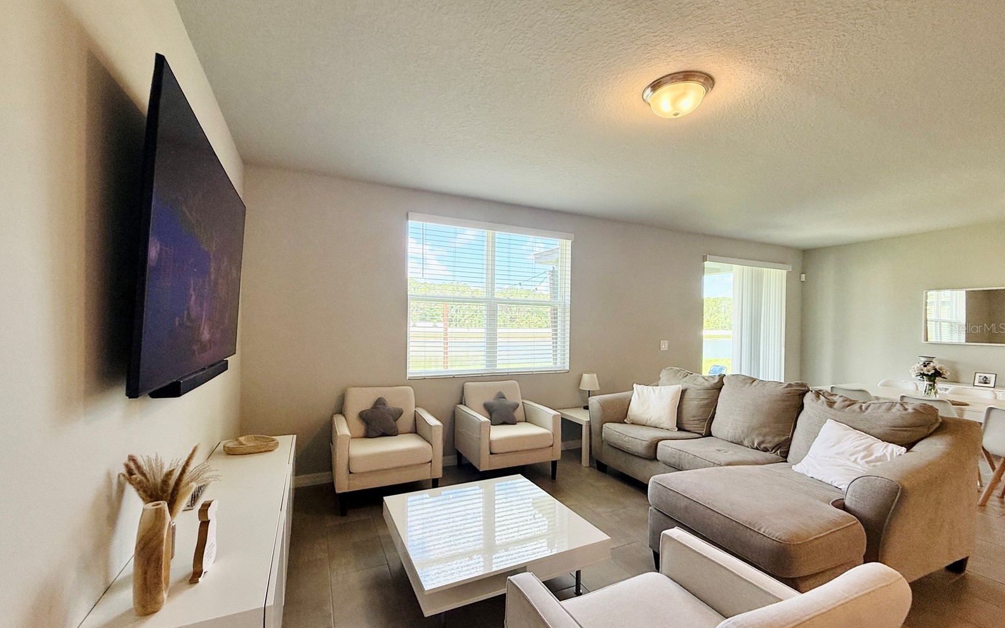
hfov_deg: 101.5
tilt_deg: -0.2
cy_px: 328
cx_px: 501
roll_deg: -1.2
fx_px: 411
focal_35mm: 15
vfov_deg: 74.7
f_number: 2.2
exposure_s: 1/120
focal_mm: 2.22
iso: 64
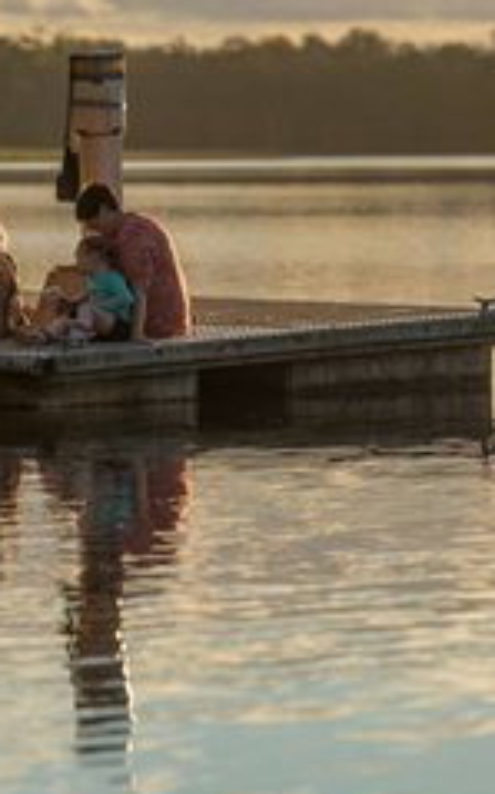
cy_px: 286
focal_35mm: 256
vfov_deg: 8.2
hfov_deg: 5.1
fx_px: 5536
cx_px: 123
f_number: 2.8
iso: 200
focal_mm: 125
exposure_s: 1/8000
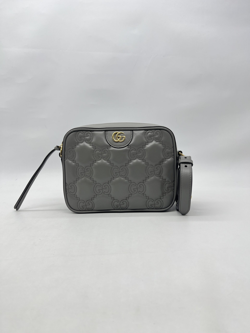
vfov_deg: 67.3
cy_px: 166
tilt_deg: -8.7
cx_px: 125
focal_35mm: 26
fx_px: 250
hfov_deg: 53.1
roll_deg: +0.7
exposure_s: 1/145
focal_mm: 5.7
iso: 32
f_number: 1.5
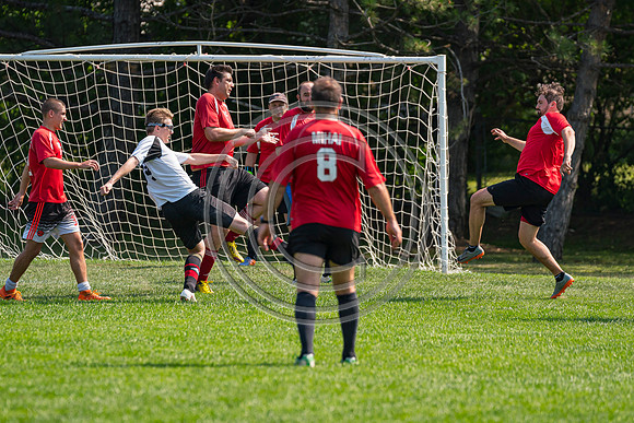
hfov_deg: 6.9
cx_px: 317
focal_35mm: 297
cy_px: 212
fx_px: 5231
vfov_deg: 4.6
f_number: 3.2
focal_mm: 198
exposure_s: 1/3200
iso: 400
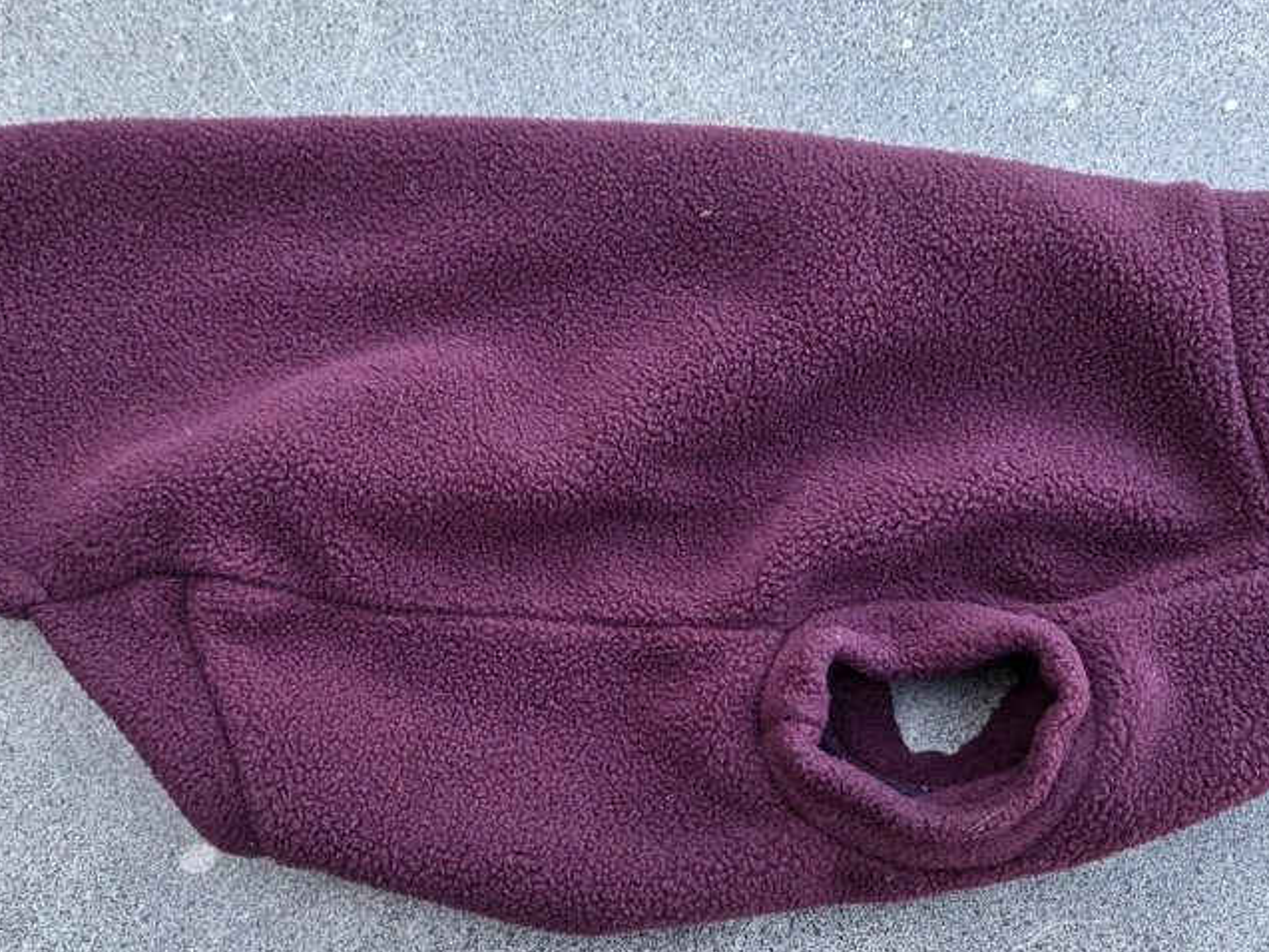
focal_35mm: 26
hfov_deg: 67.3
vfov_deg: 53.0
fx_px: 953
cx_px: 643
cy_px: 504
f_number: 1.8
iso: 125
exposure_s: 1/182
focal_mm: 5.4
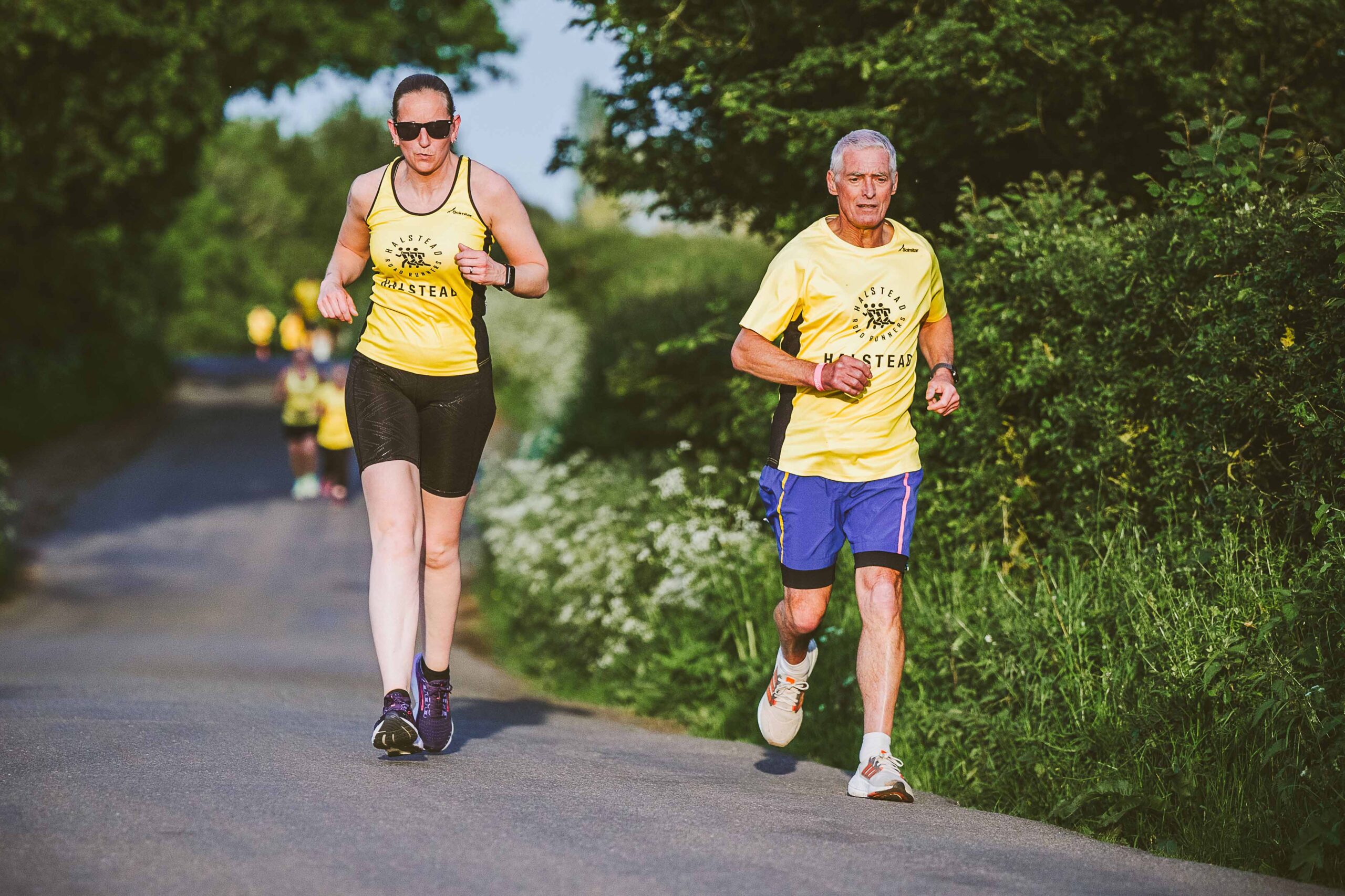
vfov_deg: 5.7
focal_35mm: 240
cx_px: 672
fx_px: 8967
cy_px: 448
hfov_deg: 8.6
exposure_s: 1/5000
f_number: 2.8
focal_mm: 160
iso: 500
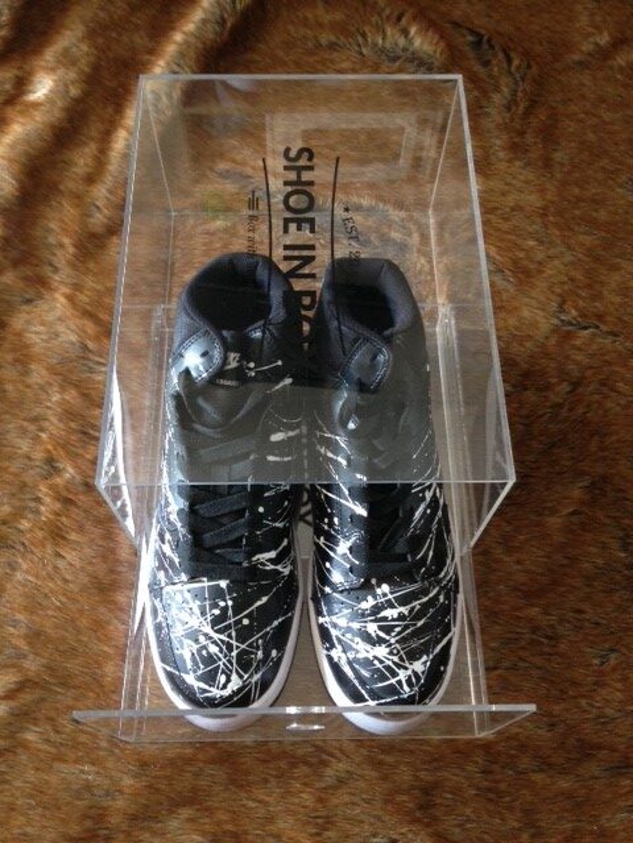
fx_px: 805
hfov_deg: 42.9
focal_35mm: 33
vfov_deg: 55.4
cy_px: 422
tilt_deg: -62.1
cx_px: 316
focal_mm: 4.12
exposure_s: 1/20
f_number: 2.4
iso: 100
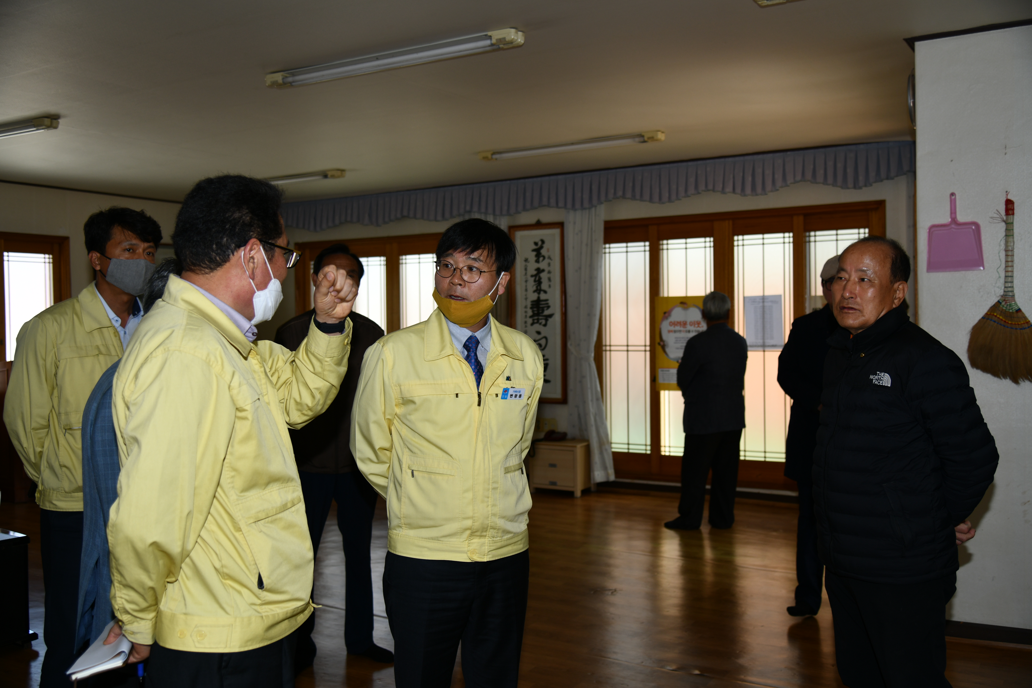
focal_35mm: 34
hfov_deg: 55.8
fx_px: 975
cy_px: 344
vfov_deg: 38.9
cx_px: 516
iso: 200
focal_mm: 34
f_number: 4
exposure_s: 1/250
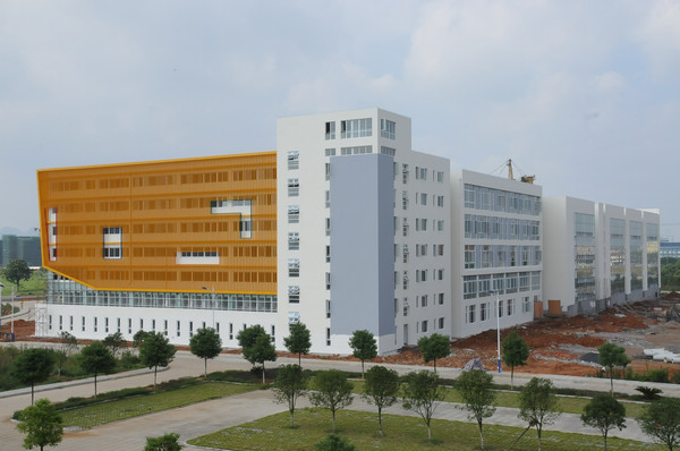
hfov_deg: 46.5
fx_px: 792
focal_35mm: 42
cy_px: 226
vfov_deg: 31.8
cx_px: 340
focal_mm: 28
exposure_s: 1/640
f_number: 13
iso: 800
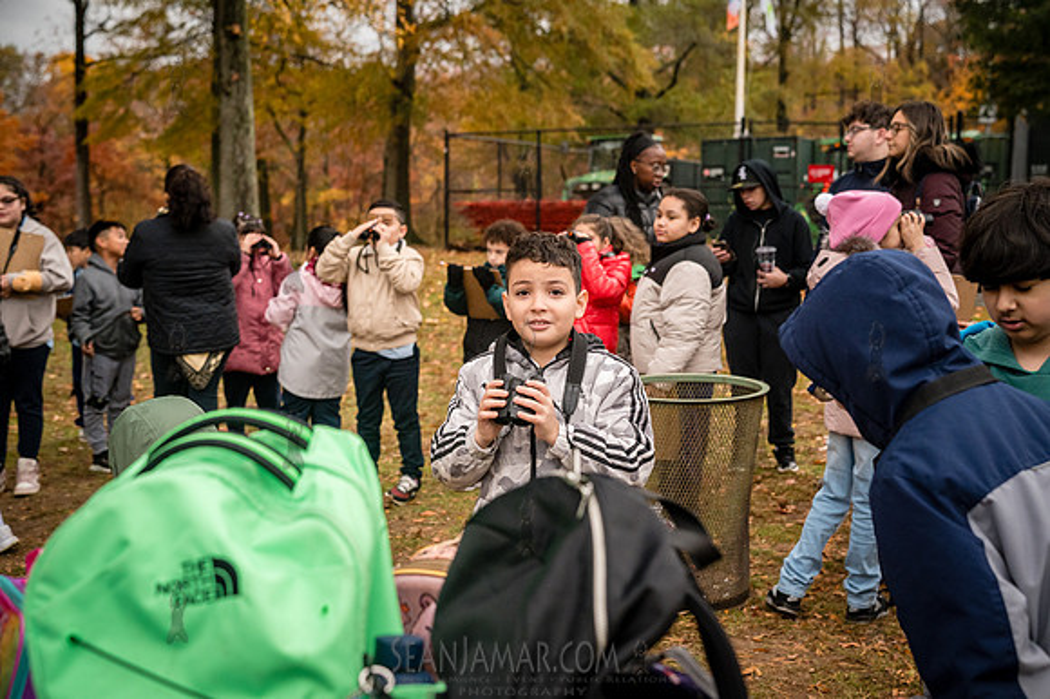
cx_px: 525
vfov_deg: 31.9
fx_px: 1224
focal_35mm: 42
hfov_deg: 46.4
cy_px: 350
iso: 4000
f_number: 4
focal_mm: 42
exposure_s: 1/640
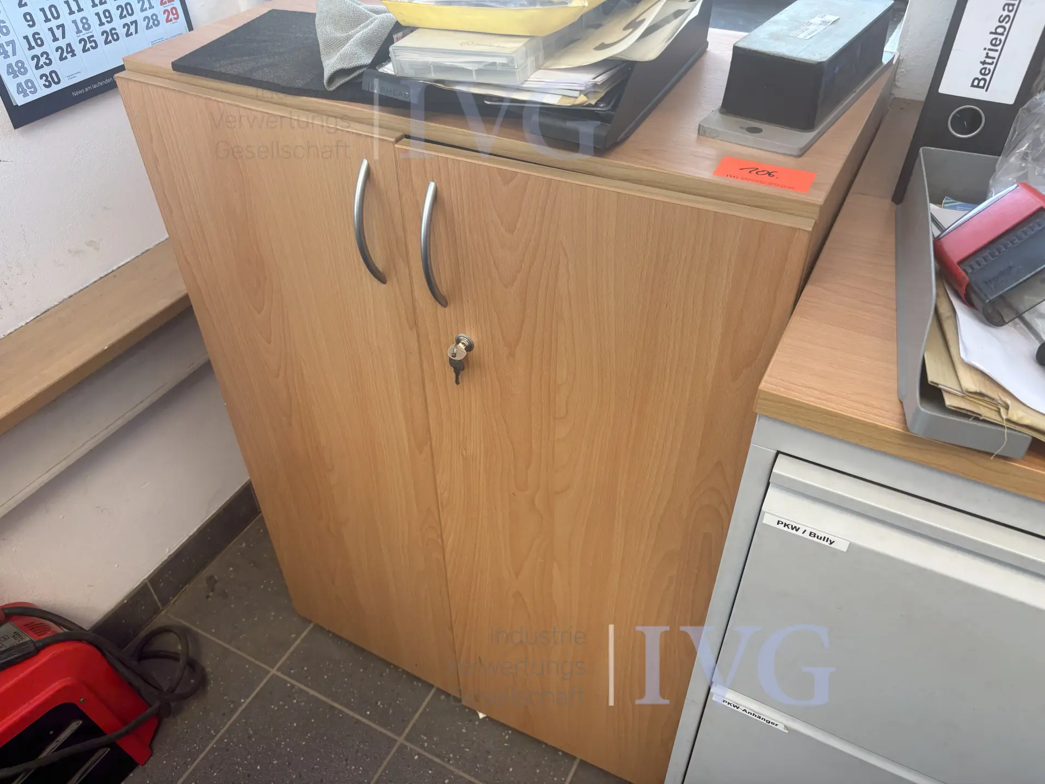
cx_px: 522
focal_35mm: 26
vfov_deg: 53.1
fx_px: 785
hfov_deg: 67.3
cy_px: 392
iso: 80
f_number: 1.6
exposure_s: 1/100
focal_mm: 5.96
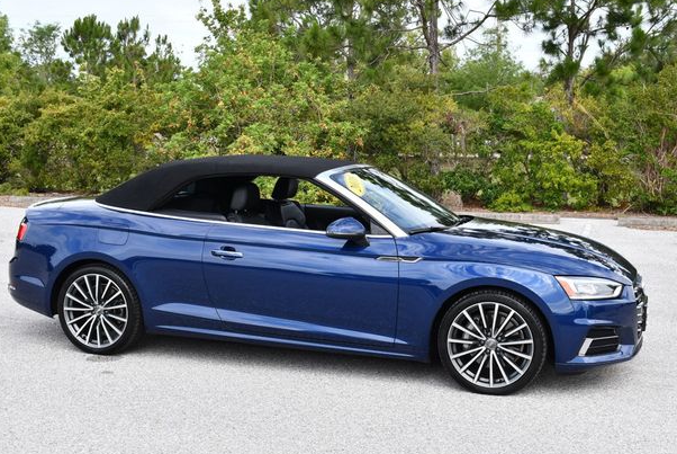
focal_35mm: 51
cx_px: 335
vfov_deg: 26.6
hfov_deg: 38.8
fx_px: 960
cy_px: 224
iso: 200
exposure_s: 1/250
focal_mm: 24
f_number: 7.1
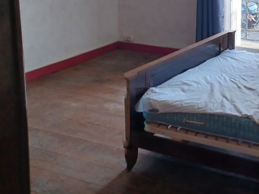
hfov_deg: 32.2
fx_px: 411
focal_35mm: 55
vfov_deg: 25.2
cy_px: -2
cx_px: 259
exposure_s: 1/50
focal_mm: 4.6
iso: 160
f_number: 1.8
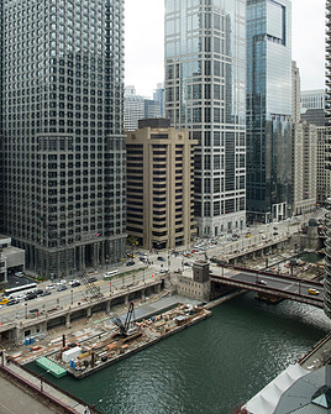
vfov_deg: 52.0
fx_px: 416
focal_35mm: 34
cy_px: 143
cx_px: 163
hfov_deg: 43.4
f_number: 8
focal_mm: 18
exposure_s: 1/25
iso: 400
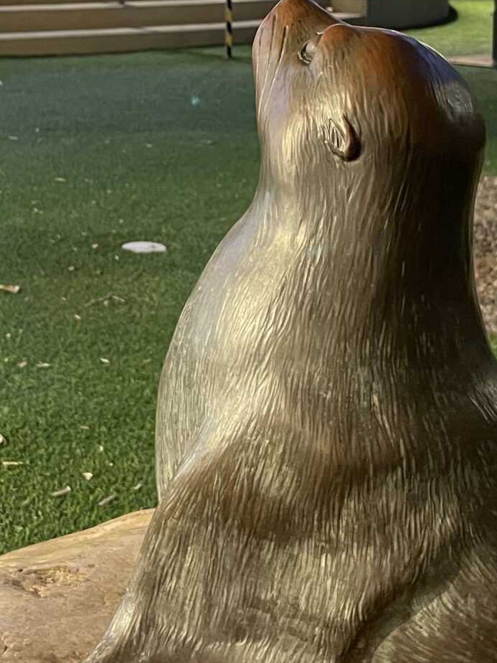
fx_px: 1378
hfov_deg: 20.4
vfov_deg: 26.0
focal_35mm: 72
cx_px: 207
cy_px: 39
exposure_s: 1/30
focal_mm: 4.2
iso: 640
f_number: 1.6
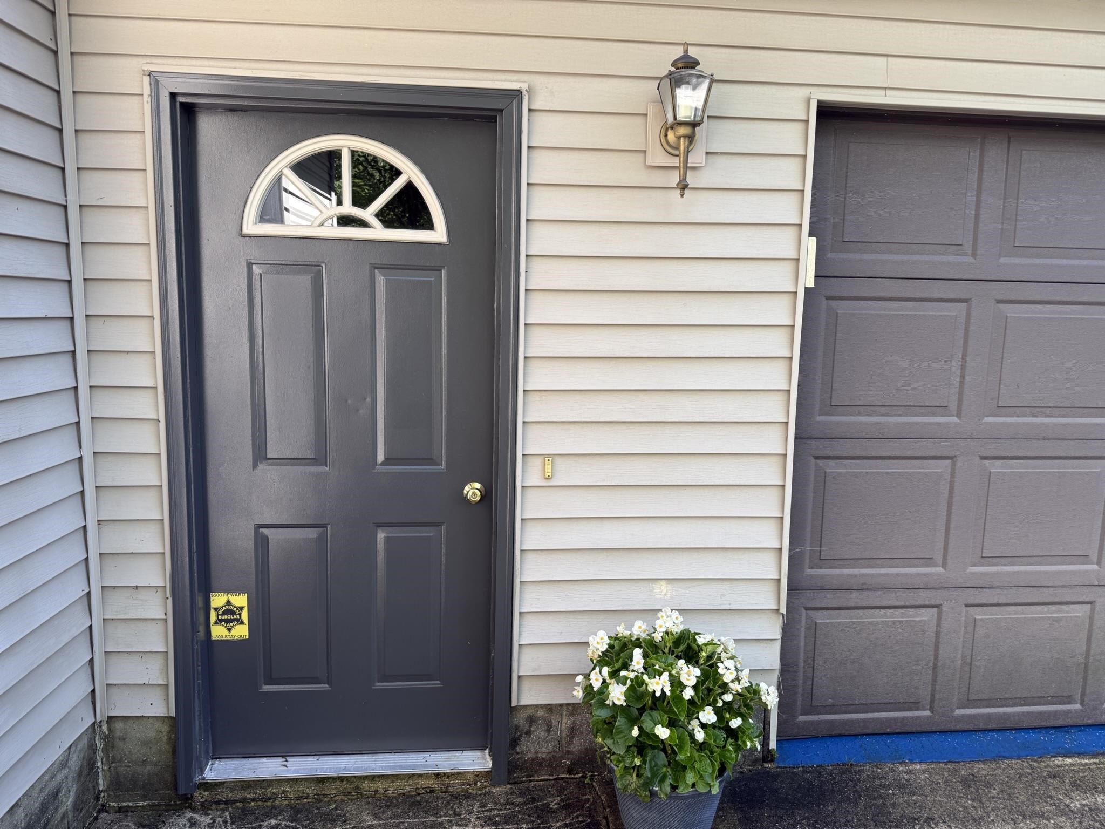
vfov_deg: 56.8
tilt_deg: -5.6
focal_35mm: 24
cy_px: 414
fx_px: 766
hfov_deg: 71.6
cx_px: 552
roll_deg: -1.2
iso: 80
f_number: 1.78
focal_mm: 6.76
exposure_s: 1/319
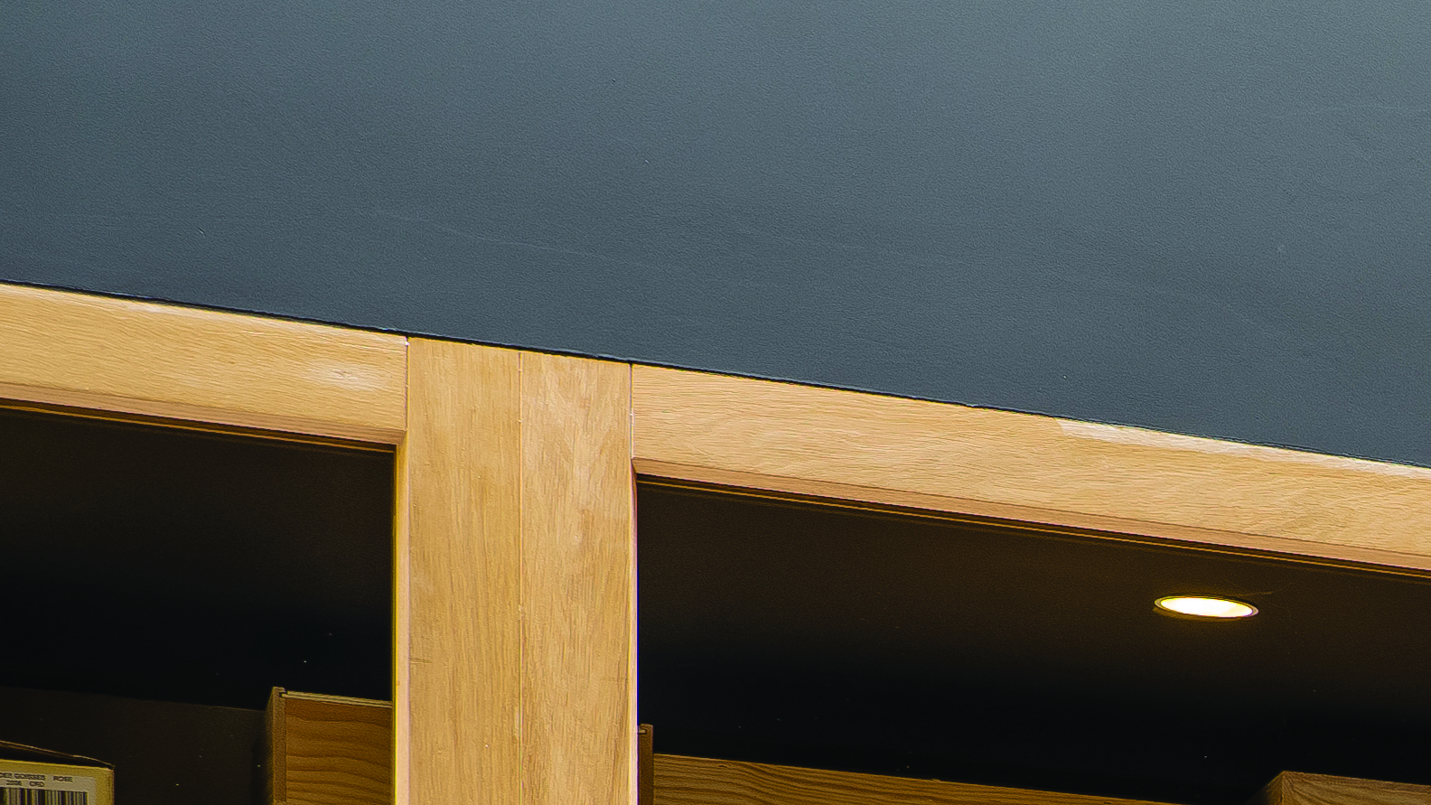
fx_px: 5388
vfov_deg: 8.0
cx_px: 3373
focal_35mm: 142
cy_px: 1786
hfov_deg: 12.2
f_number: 4.5
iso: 200
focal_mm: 32
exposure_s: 1/1.67
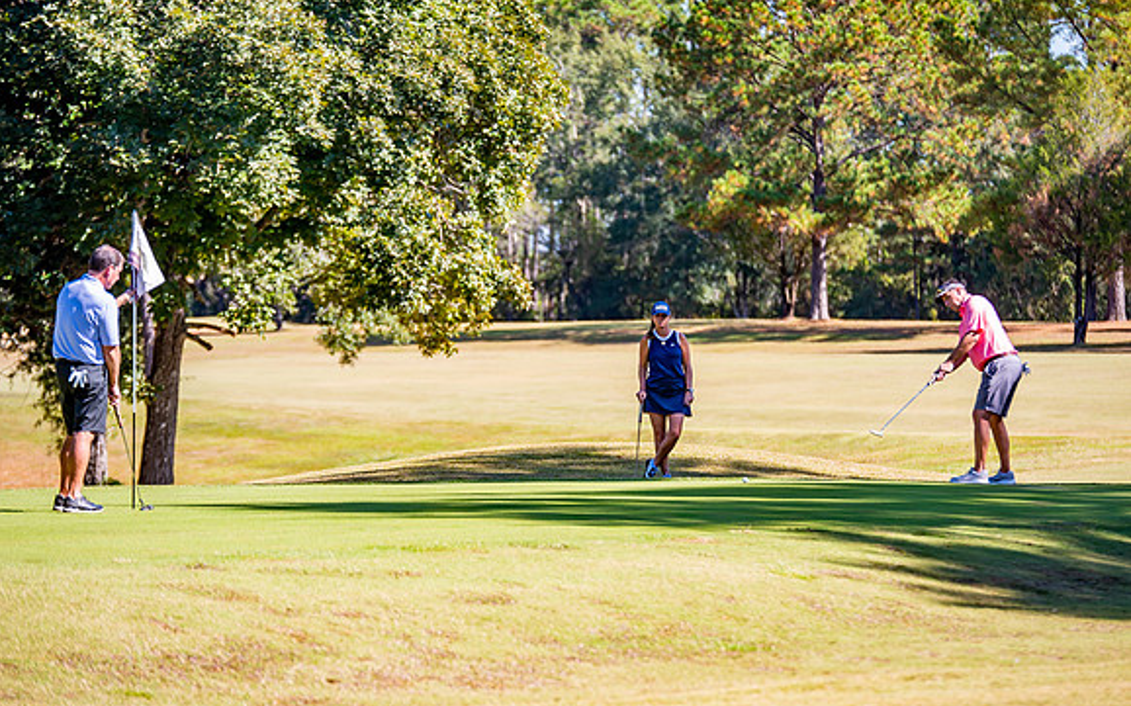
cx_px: 583
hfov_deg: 12.7
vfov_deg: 7.9
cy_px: 344
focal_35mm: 165
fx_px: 5085
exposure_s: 1/640
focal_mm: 135
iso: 100
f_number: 2.8
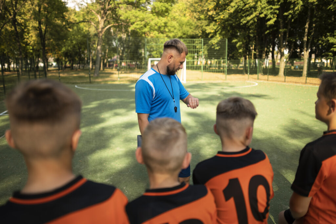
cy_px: 112
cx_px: 168
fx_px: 271
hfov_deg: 63.6
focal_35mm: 29
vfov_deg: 45.0
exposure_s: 1/1250
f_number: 2
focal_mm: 29
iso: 160
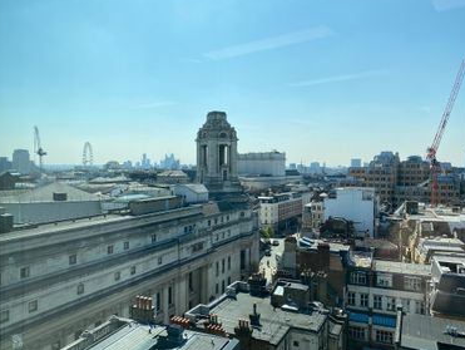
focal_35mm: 28
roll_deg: -0.3
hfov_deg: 63.3
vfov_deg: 49.8
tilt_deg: -1.6
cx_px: 219
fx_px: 376
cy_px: 181
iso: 32
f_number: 1.8
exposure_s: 1/2315
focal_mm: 4.25
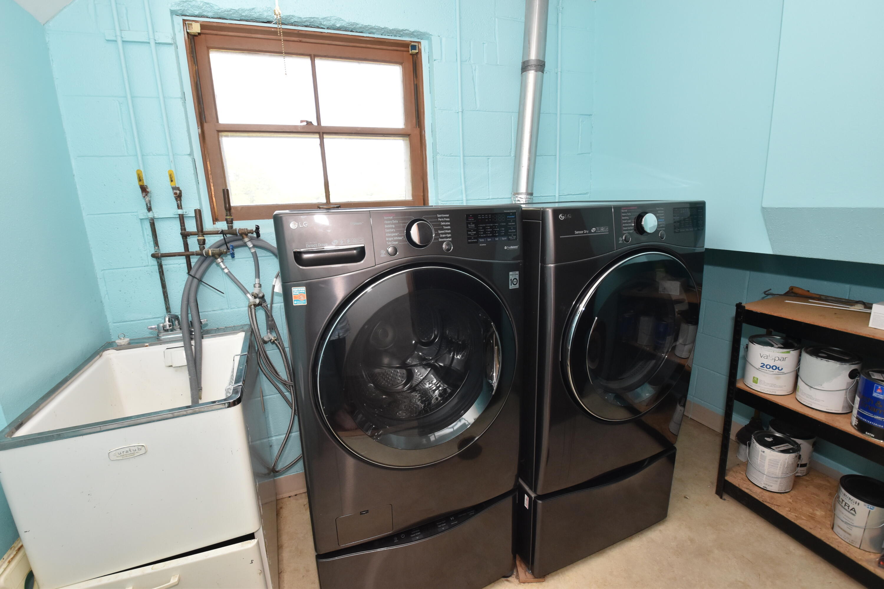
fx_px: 368
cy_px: 294
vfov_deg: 77.3
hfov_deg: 100.4
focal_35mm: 15
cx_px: 442
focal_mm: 10
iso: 800
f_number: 7.1
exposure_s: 1/80
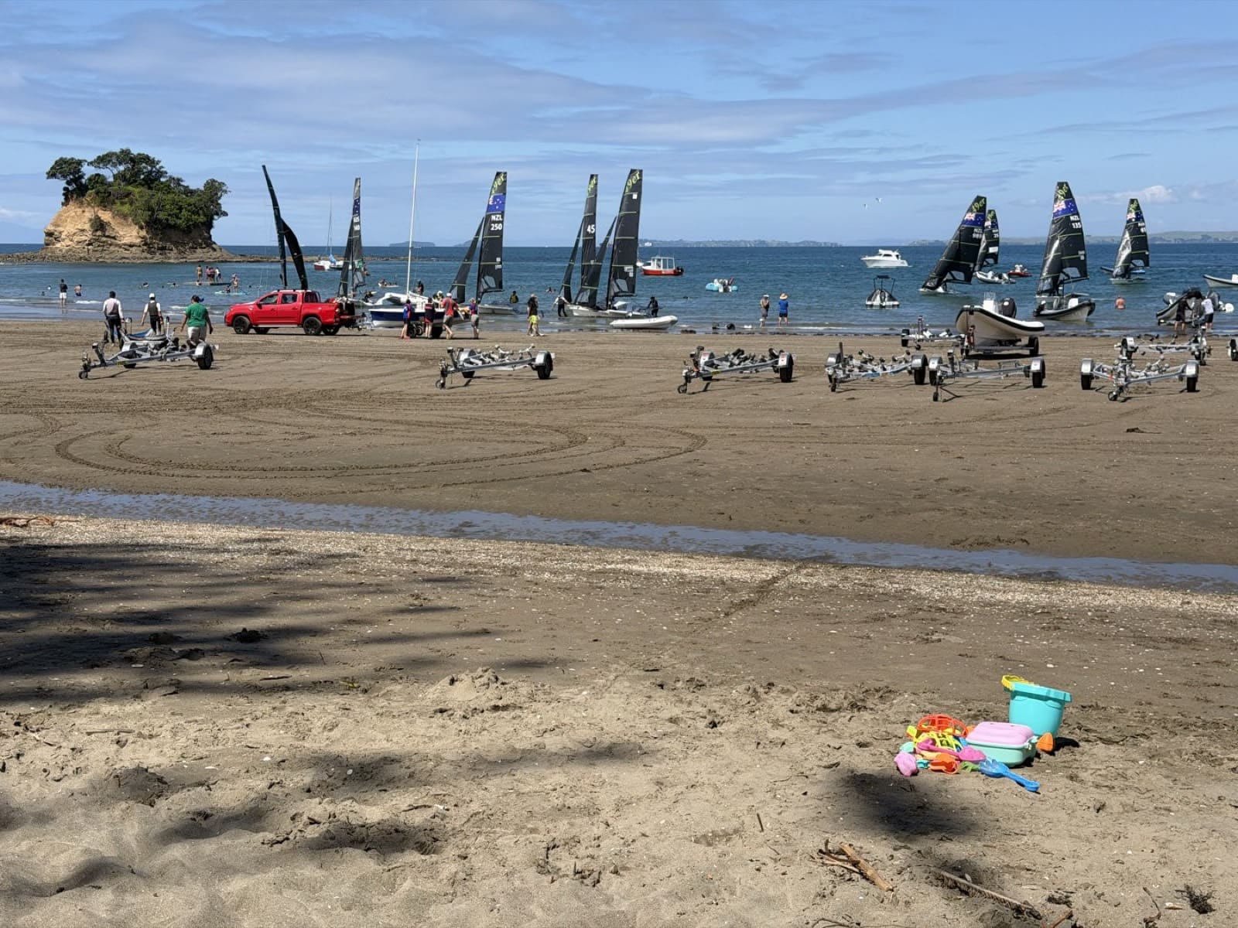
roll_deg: +0.1
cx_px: 619
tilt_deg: -6.3
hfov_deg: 39.7
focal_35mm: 48
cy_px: 464
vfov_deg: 30.3
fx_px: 1717
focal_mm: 6.76
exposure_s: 1/7143
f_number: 1.78
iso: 64
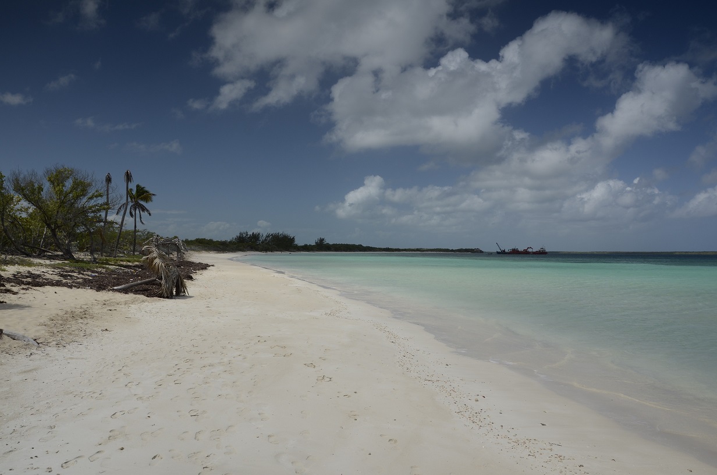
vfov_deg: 47.7
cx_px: 358
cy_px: 238
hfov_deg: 67.5
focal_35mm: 27
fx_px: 537
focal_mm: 18
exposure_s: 1/200
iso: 100
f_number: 9
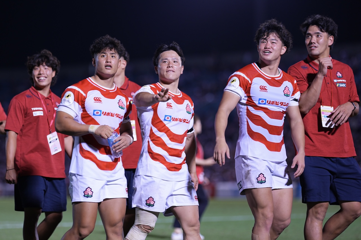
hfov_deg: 15.2
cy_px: 120
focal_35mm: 135
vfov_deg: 10.2
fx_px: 1353
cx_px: 180
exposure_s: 1/400
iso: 320
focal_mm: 135
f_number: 1.8
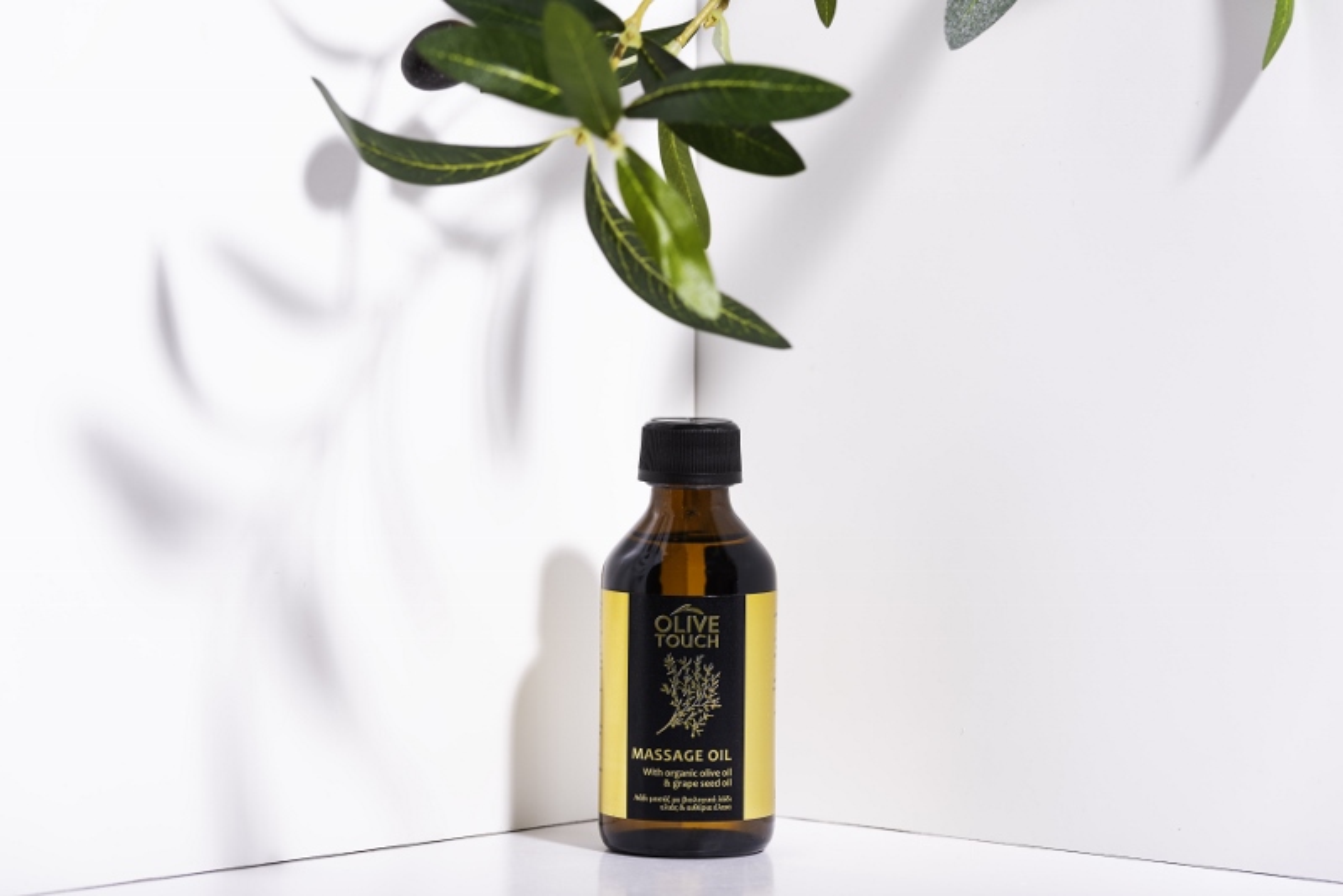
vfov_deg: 9.8
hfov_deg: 14.6
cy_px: 448
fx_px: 5224
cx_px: 672
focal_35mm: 140
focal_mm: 140
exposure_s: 1/500
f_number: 8
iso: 100
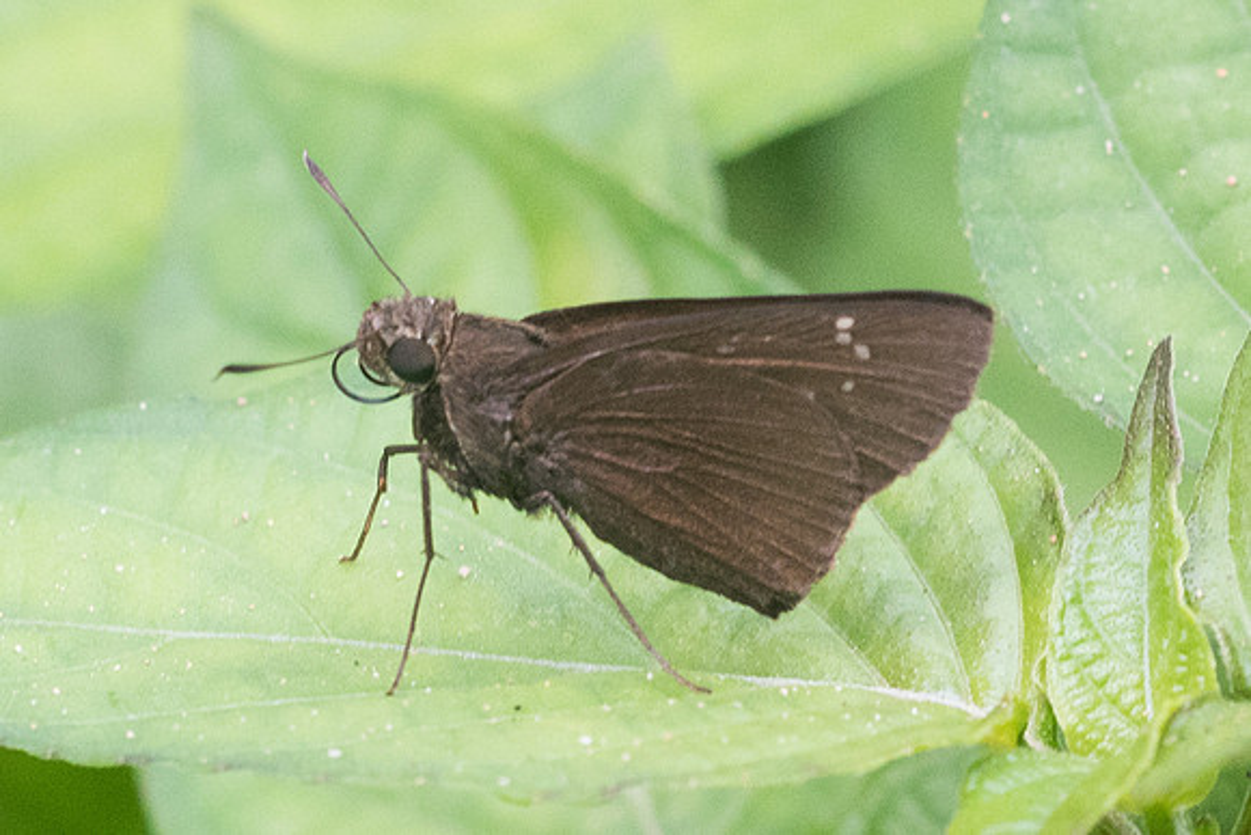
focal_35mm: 776
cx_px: 626
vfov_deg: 1.8
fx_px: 26977
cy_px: 418
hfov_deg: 2.7
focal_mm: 150
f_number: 6.3
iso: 800
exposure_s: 1/320
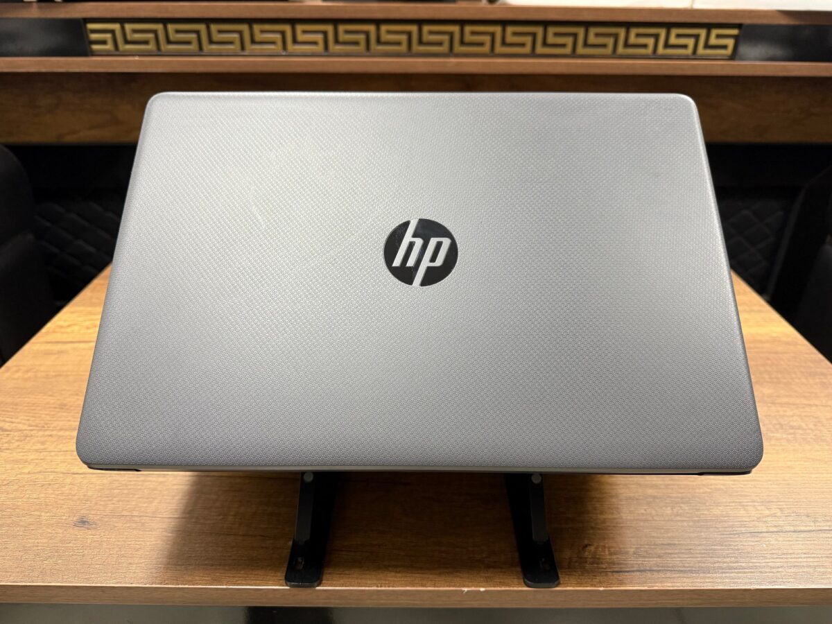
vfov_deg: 56.8
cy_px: 312
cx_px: 416
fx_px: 577
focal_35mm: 24
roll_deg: -0.2
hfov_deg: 71.6
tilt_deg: -28.3
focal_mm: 6.76
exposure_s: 1/50
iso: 200
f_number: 1.78
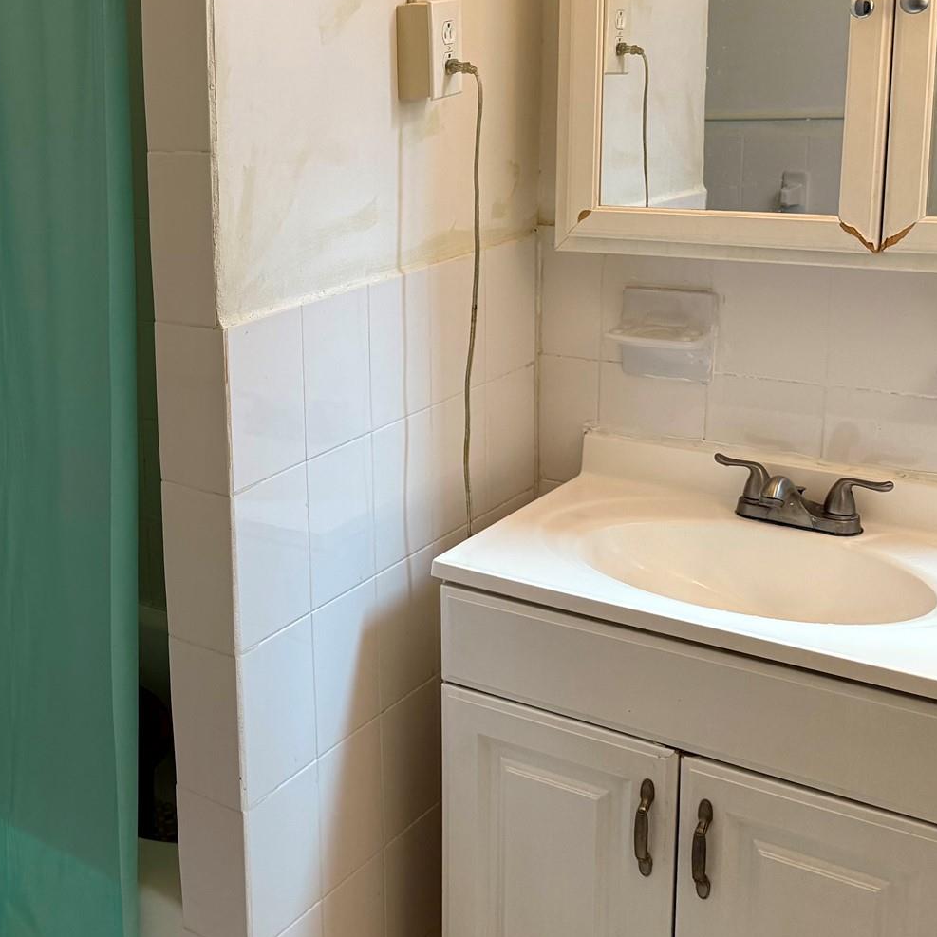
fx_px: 1347
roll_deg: +3.8
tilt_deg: -10.9
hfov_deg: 35.6
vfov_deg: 38.1
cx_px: 61
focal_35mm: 44
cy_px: 341
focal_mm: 6.76
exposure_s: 1/60
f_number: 1.78
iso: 250
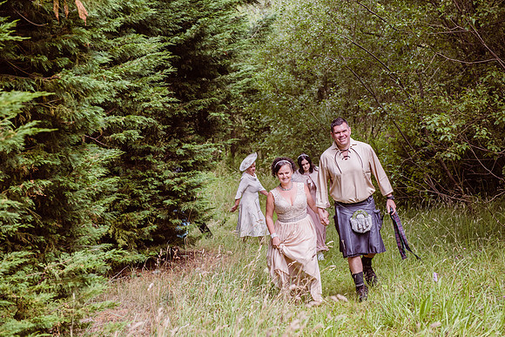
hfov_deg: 28.8
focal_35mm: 70
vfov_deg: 19.5
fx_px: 982
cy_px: 168
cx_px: 252
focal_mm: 70
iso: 400
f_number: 4.5
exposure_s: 1/800
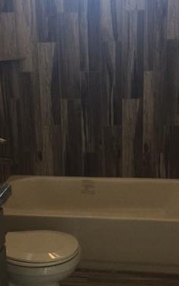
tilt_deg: -14.8
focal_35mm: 55
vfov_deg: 36.9
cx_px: 87
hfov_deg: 23.6
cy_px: 148
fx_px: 429
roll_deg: +0.7
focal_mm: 4.15
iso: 160
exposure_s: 1/30
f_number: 2.2
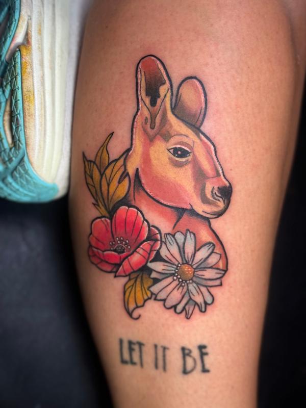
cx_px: 153
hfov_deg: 30.3
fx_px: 566
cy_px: 204
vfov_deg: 39.7
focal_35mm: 48
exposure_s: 1/43
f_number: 1.78
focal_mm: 6.76
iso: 250
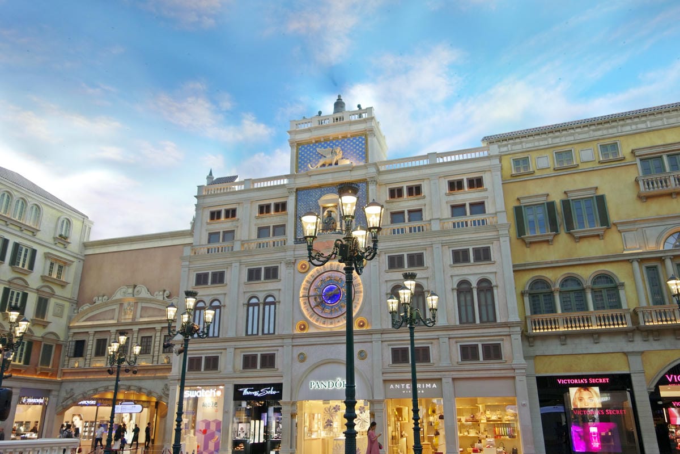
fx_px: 529
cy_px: 227
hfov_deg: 65.5
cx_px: 340
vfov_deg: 46.4
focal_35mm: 28
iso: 125
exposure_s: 1/100
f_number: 2
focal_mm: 10.4
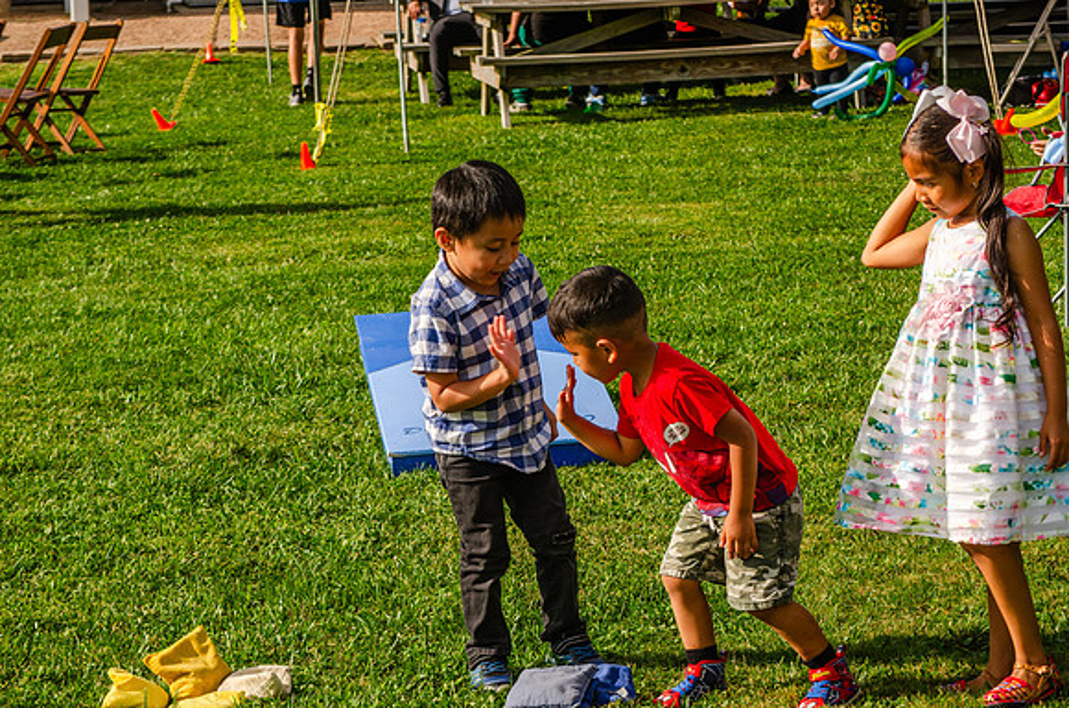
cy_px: 354
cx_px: 534
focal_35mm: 108
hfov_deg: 19.0
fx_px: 3200
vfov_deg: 12.6
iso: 100
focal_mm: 72
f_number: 8
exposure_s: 1/250
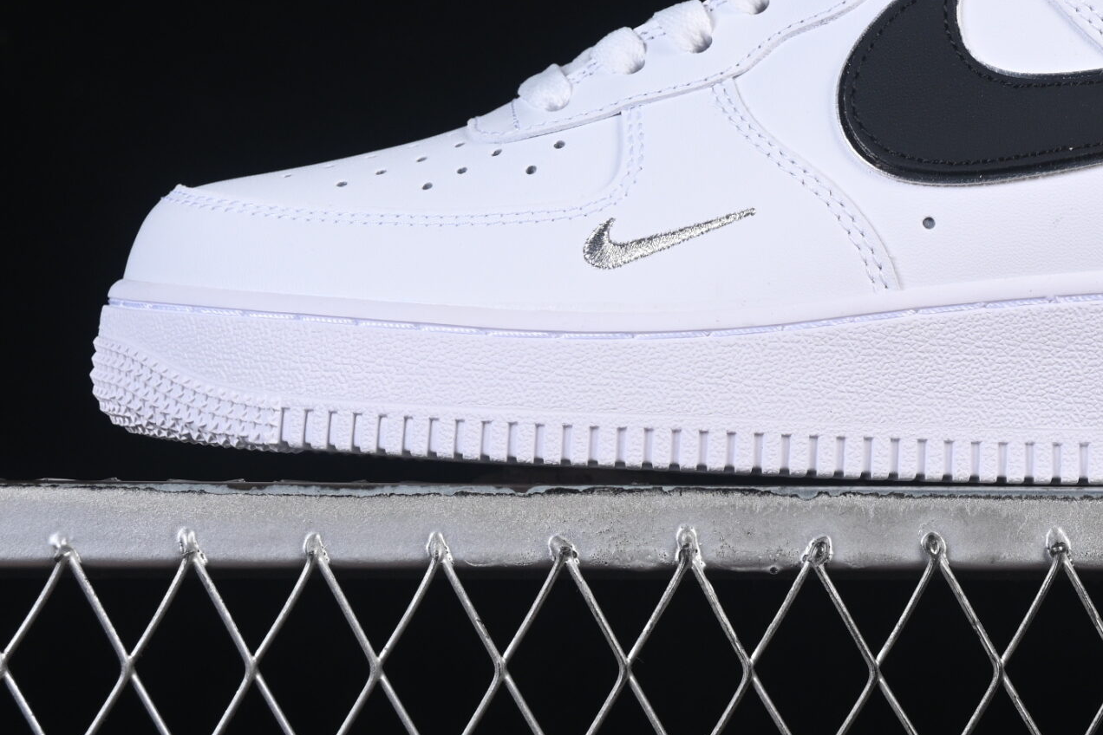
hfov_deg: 13.5
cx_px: 860
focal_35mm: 151
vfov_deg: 9.0
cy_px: 31
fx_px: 4626
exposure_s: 1/100
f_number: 8
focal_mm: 50
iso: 160
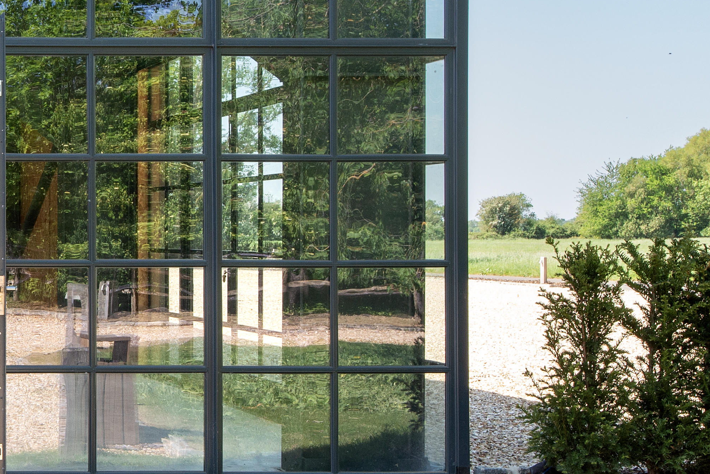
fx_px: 1381
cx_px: -247
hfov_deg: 24.6
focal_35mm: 70
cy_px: -150
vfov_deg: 18.1
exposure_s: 1/100
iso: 320
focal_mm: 19
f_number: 10
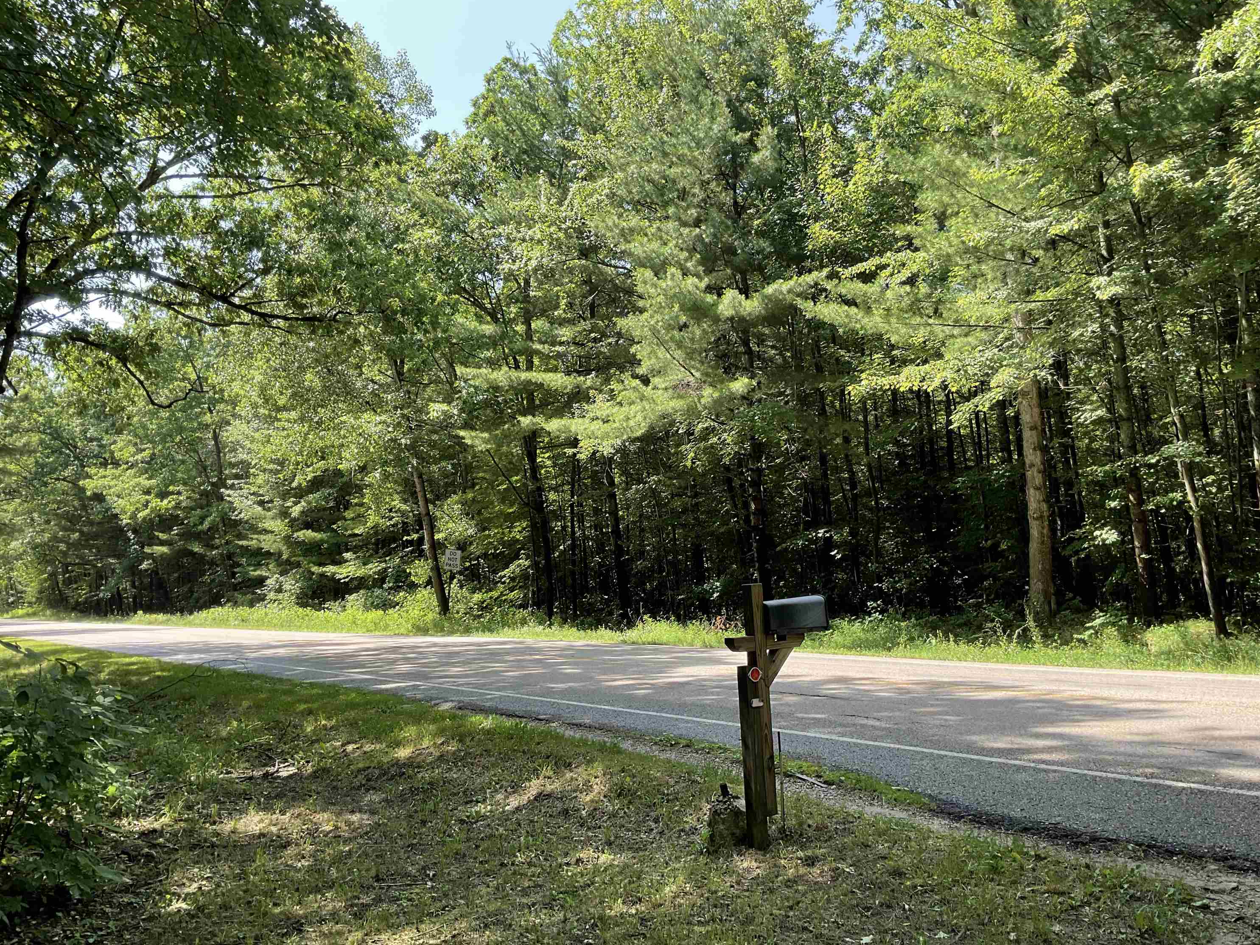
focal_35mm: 30
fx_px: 1092
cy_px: 484
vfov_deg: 46.8
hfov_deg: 60.0
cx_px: 645
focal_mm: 3
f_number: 1.8
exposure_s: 1/185
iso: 16
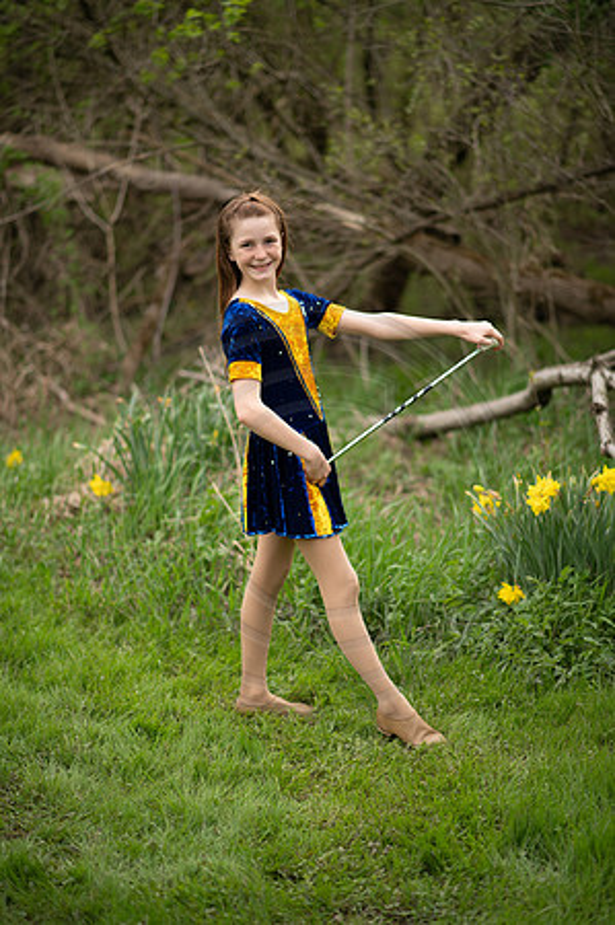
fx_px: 2183
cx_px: 308
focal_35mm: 85
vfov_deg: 23.9
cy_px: 462
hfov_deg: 16.0
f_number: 1.8
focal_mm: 85
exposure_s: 1/500
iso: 100
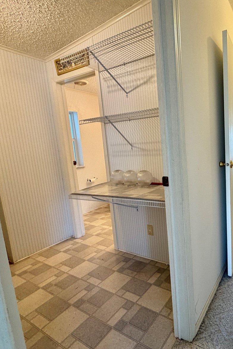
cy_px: 171
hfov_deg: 57.4
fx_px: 194
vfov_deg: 84.0
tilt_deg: -7.6
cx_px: 186
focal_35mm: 20
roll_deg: +3.6
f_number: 2.2
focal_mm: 2.22
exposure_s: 1/60
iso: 250
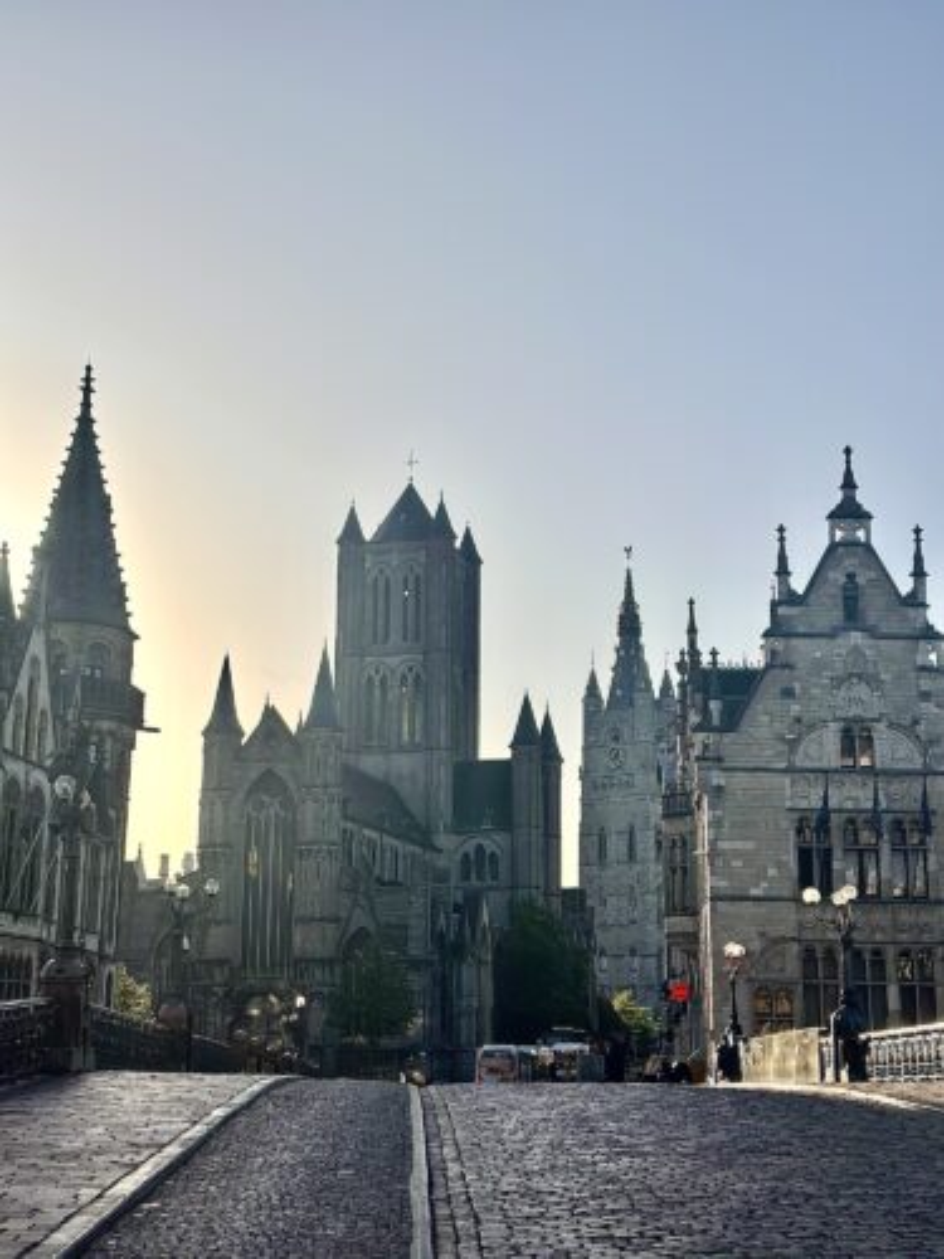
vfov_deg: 39.7
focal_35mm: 48
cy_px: 630
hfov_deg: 30.3
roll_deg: -1.5
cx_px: 472
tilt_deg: +12.8
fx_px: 1745
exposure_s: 1/10870
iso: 100
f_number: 1.78
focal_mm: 6.86
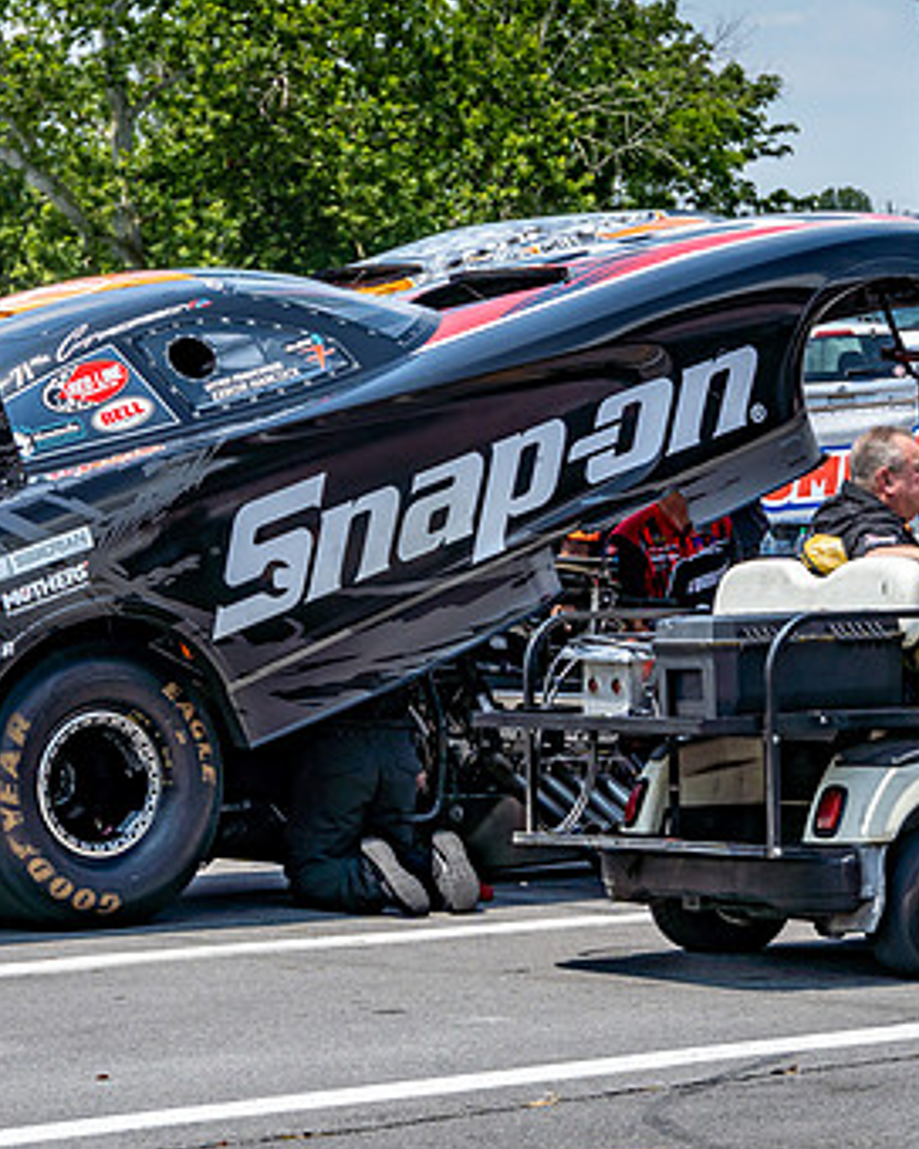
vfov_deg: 11.3
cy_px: 484
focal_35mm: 171
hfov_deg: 9.0
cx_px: 429
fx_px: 5814
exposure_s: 1/800
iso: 100
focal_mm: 59
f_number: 5.6
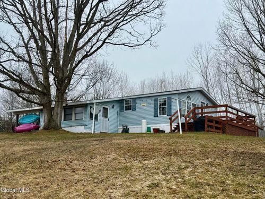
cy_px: 100
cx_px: 132
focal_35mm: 48
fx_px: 367
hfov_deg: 39.7
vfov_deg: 30.3
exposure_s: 1/1543
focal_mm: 6.76
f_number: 1.78
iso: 64
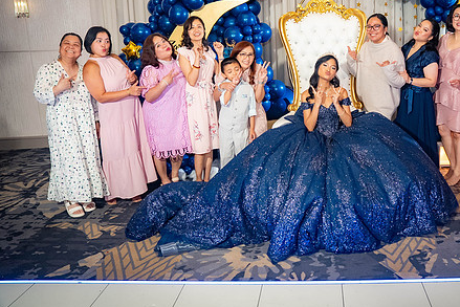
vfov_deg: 39.7
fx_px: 422
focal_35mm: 33
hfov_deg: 56.1
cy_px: 113
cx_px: 303
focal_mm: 25
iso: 1250
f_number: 3.5
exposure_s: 1/160
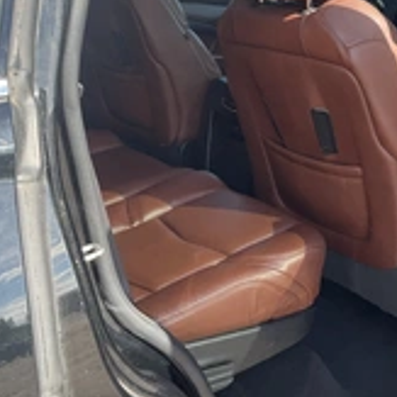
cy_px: 102
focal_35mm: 63
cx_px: 265
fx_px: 817
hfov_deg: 27.1
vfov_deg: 27.0
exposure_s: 1/289
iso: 25
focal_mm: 3
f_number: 1.8
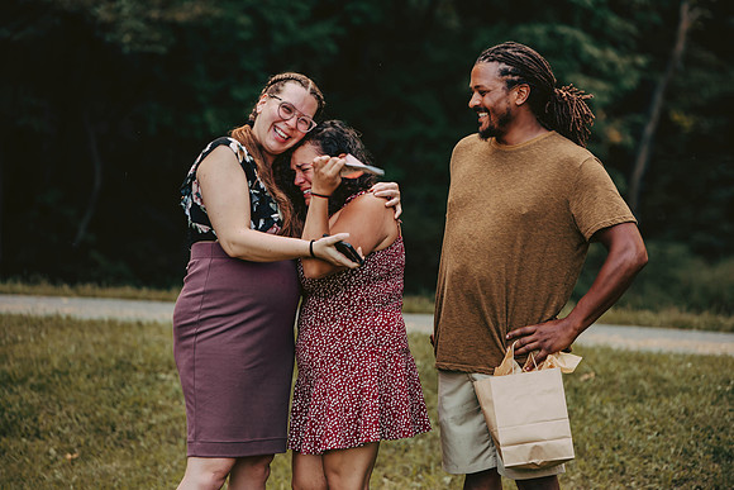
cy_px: 245
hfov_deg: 13.7
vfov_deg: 9.2
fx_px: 3059
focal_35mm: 150
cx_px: 367
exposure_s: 1/125
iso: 250
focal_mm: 150
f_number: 3.5
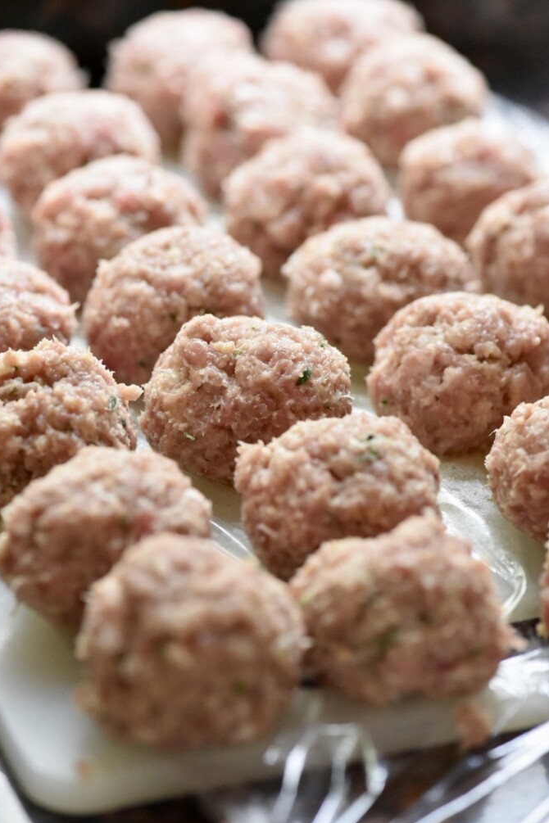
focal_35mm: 107
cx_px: 270
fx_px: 2447
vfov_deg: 19.1
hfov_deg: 12.8
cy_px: 406
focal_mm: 105
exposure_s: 1/160
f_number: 6.3
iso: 8000
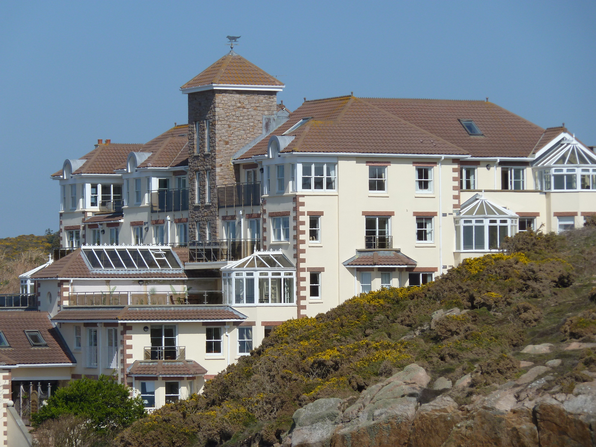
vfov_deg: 7.1
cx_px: 298
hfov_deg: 9.4
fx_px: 3616
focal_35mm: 210
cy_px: 224
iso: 80
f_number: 5.6
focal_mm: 34.4
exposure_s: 1/640
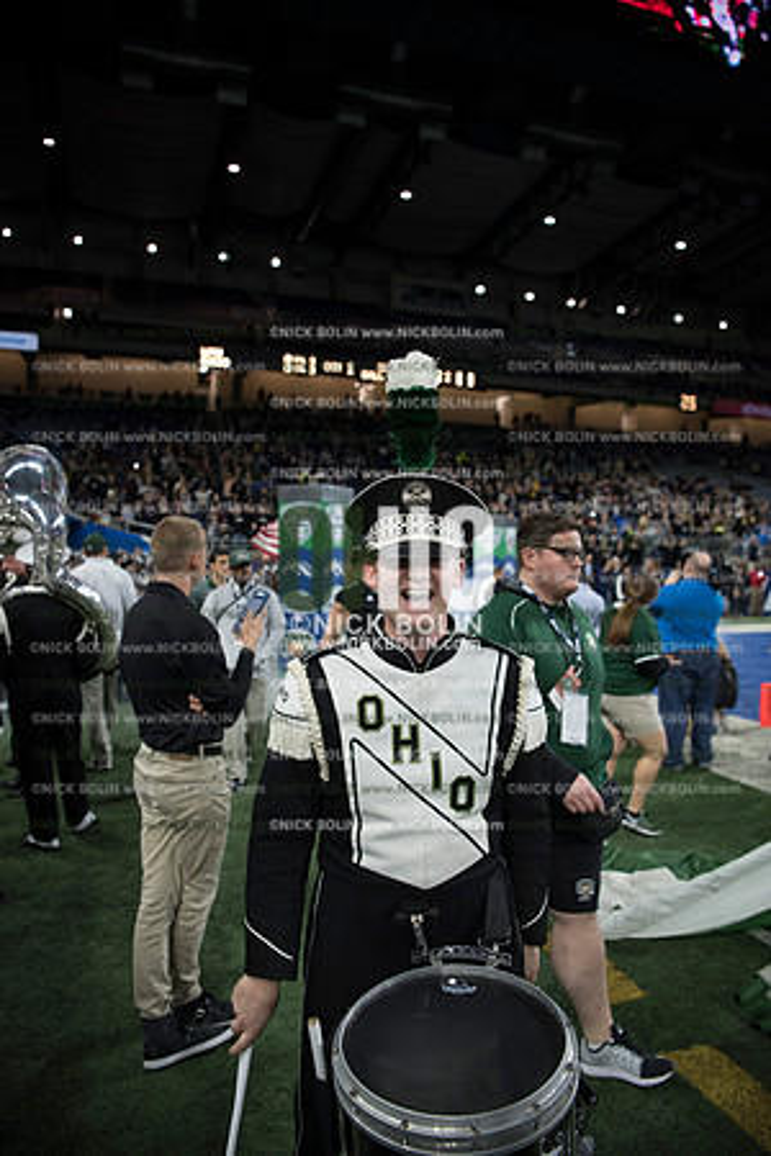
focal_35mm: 24
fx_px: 771
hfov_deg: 53.1
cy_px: 578
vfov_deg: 73.7
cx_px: 386
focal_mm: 24
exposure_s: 1/1250
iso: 1250
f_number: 2.8
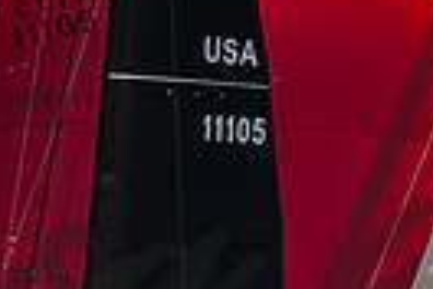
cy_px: 228
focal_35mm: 1643
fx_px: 19760
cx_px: 693
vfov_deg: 0.8
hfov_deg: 1.3
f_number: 5.3
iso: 320
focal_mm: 310
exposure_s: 1/4000
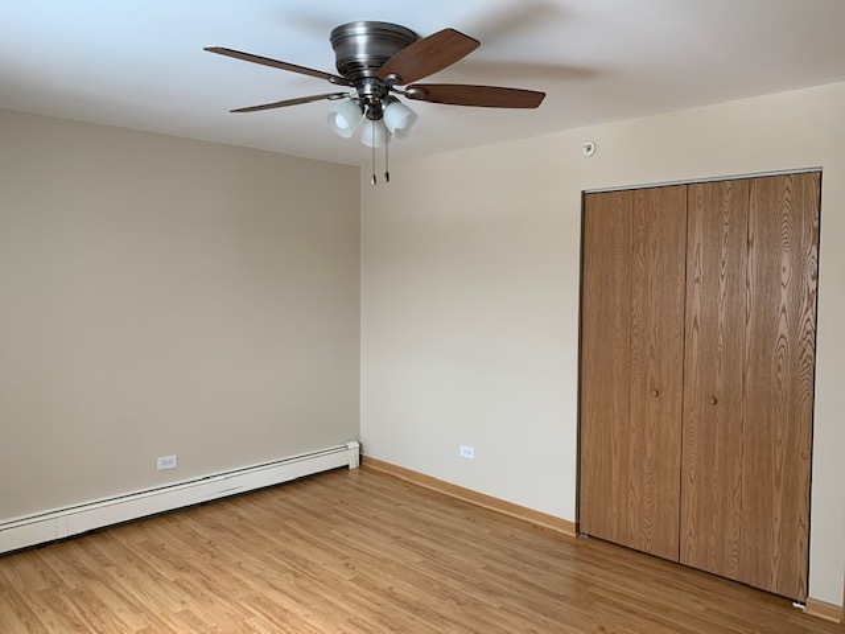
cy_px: 317
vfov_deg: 53.1
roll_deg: -0.4
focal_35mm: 26
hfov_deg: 67.3
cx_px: 422
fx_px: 635
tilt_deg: -2.6
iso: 100
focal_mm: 4.25
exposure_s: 1/79
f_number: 1.8
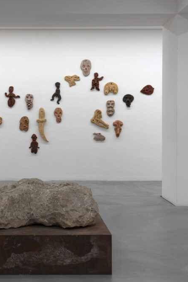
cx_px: 46
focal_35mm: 52
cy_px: 141
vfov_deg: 38.2
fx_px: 408
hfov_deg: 25.6
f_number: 8
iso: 125
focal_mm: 34
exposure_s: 1/1.25
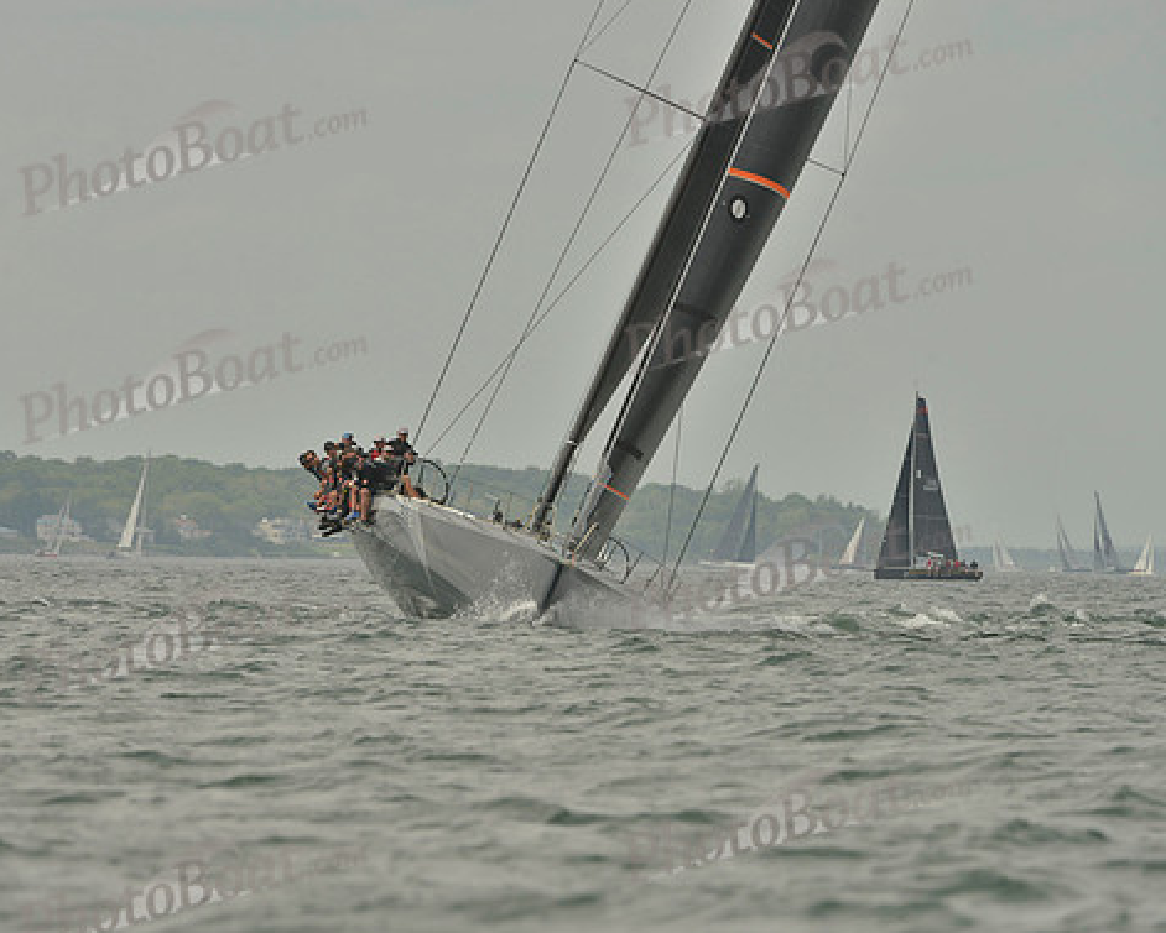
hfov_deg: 4.2
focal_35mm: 462
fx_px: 15947
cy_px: 474
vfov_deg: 3.4
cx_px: 498
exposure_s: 1/1000
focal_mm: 400
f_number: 9
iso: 280
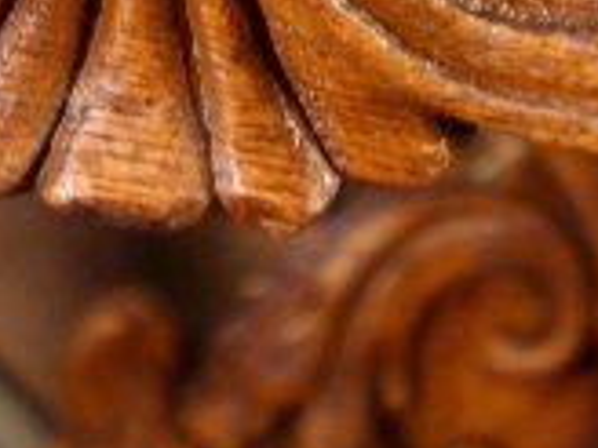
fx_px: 3403
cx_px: 230
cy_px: -732
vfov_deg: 7.0
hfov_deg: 10.0
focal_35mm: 197
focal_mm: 10.4
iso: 80
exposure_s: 1/13
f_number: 1.8
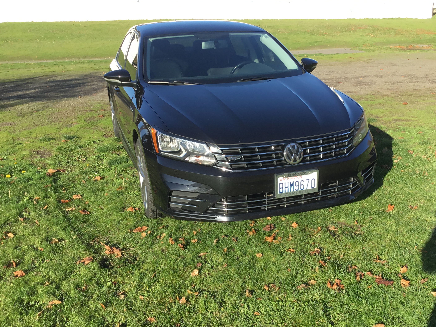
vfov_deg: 39.6
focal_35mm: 36
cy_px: 187
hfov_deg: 51.2
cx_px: 243
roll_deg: +1.2
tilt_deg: -17.7
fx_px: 453
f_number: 2.4
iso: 25
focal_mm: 3.3
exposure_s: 1/463
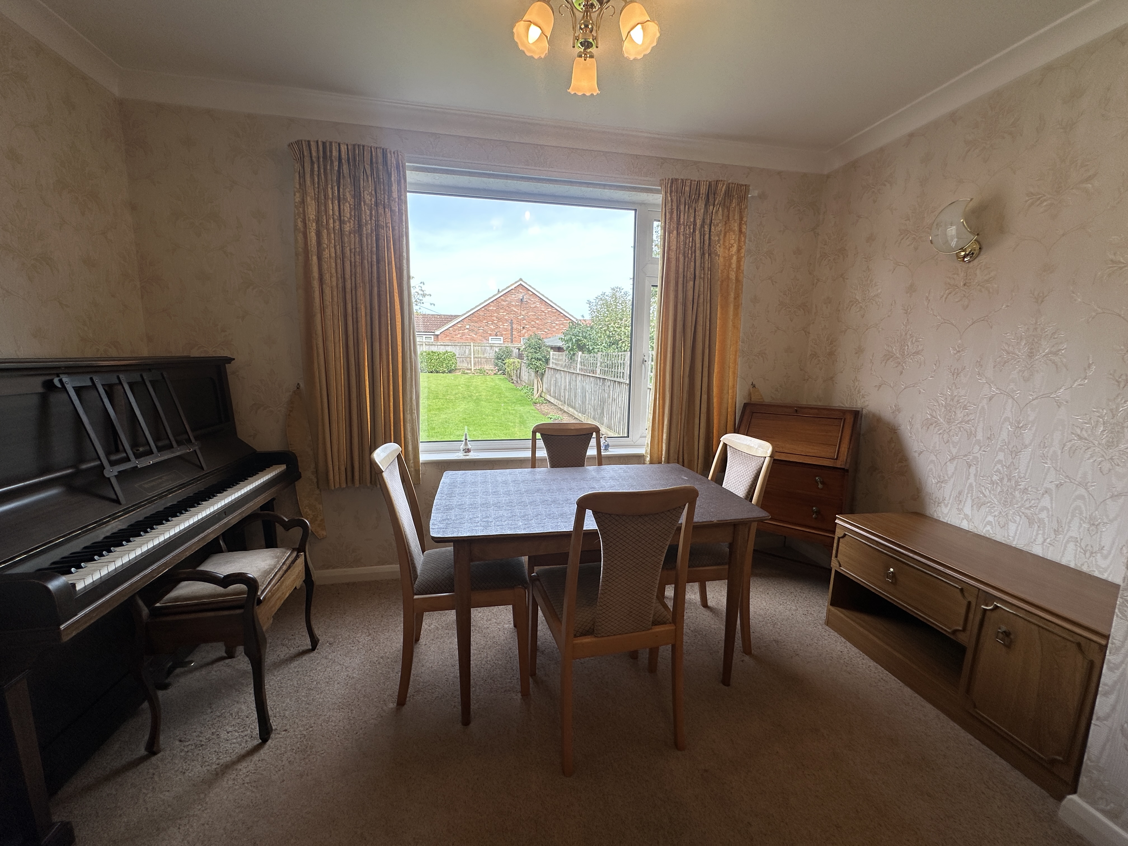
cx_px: 564
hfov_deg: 102.1
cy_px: 423
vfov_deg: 85.7
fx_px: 456
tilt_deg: -8.1
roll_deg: -0.5
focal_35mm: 14
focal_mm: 2.22
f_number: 2.2
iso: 40
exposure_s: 1/167
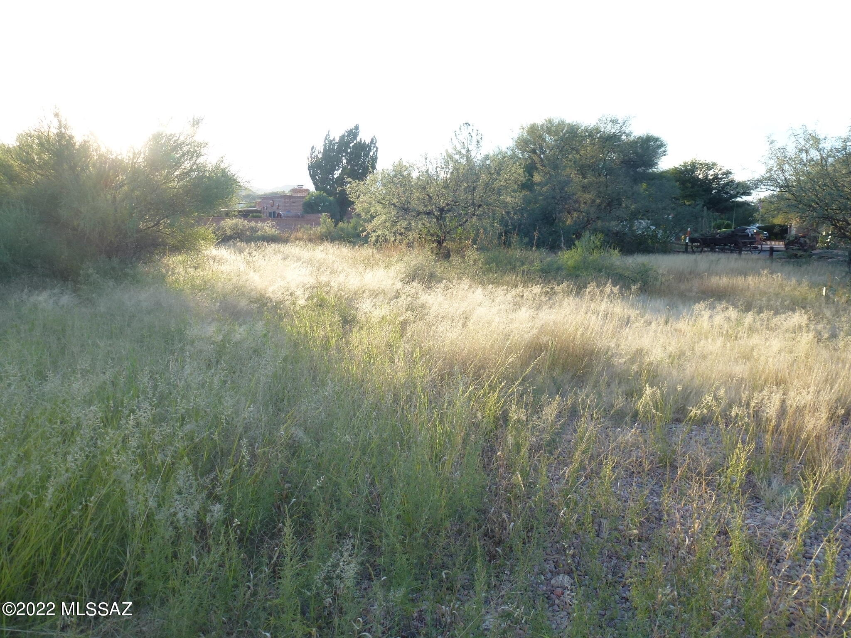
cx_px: 426
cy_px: 319
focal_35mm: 30
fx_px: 738
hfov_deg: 60.0
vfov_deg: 46.8
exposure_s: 1/160
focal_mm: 5.4
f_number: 3.5
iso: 100
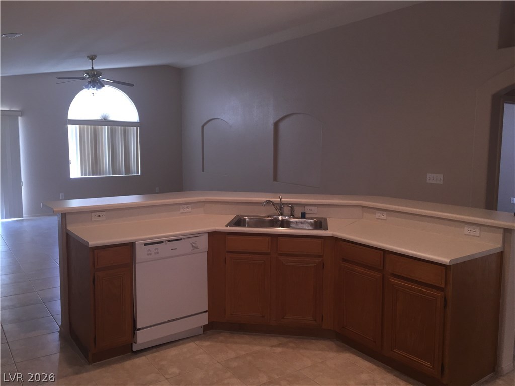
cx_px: 258
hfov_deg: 61.7
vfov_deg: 48.2
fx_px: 431
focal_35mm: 29
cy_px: 193
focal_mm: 4.15
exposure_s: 1/30
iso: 64
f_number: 2.2
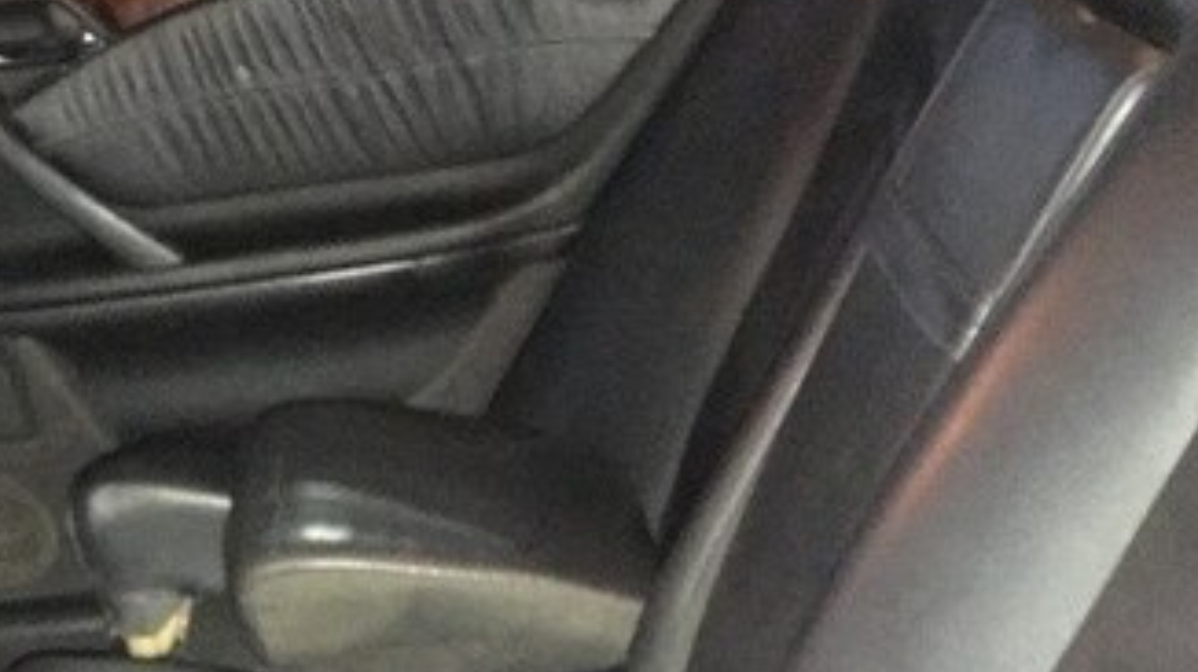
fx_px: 2032
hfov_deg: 32.6
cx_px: 423
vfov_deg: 17.7
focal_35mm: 64
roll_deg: +6.9
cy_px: 854
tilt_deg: -30.8
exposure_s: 1/17
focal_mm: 4.15
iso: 1000
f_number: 2.2
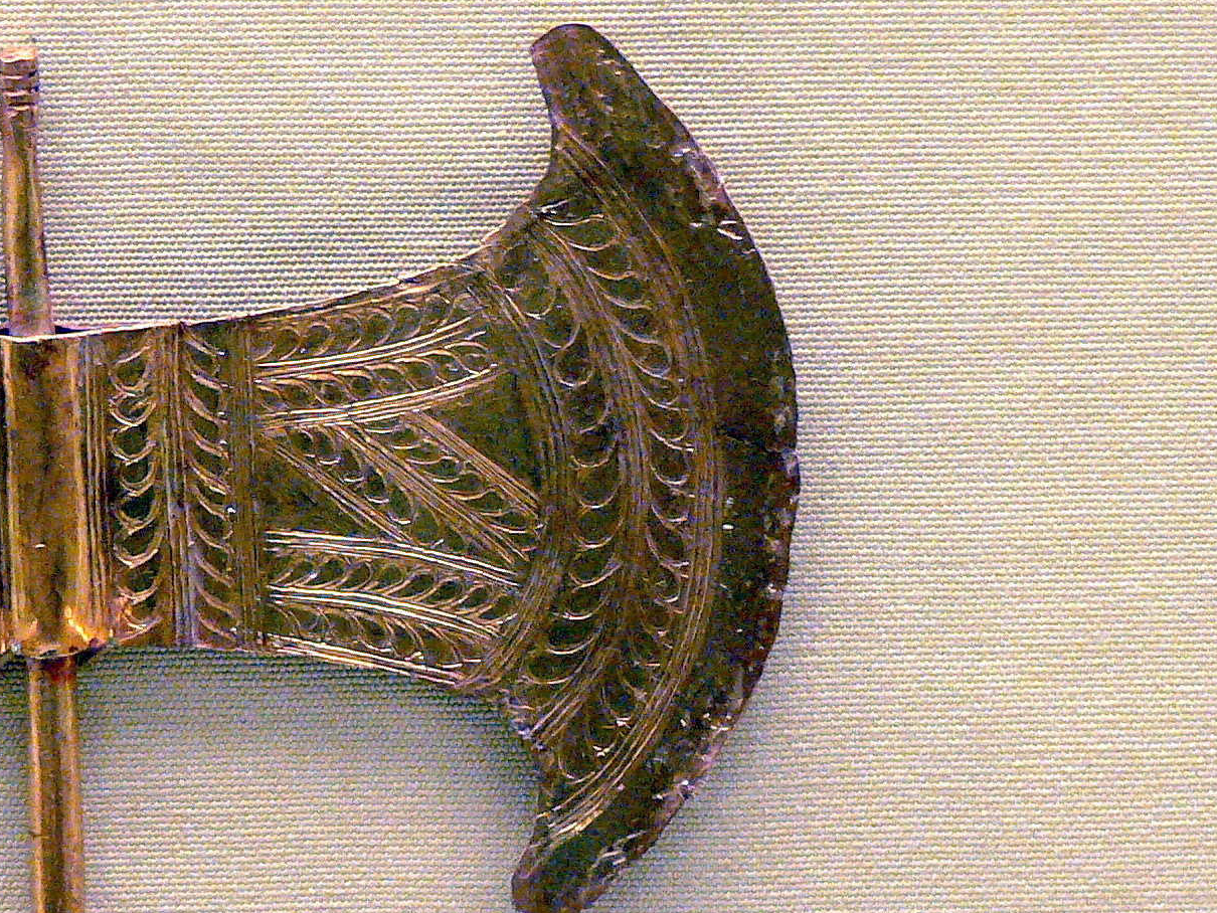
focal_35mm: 256
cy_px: 714
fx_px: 9002
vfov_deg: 5.8
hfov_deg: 7.7
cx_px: 35
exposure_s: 1/30
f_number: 3.2
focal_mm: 20.1
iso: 200
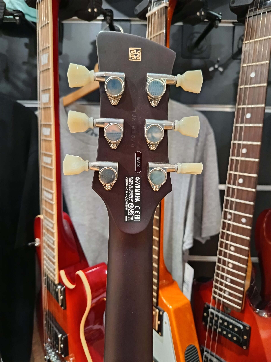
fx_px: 251
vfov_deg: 71.6
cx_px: 136
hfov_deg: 56.8
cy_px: 181
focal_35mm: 24
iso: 2649
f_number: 1.7
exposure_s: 1/20
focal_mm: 5.31
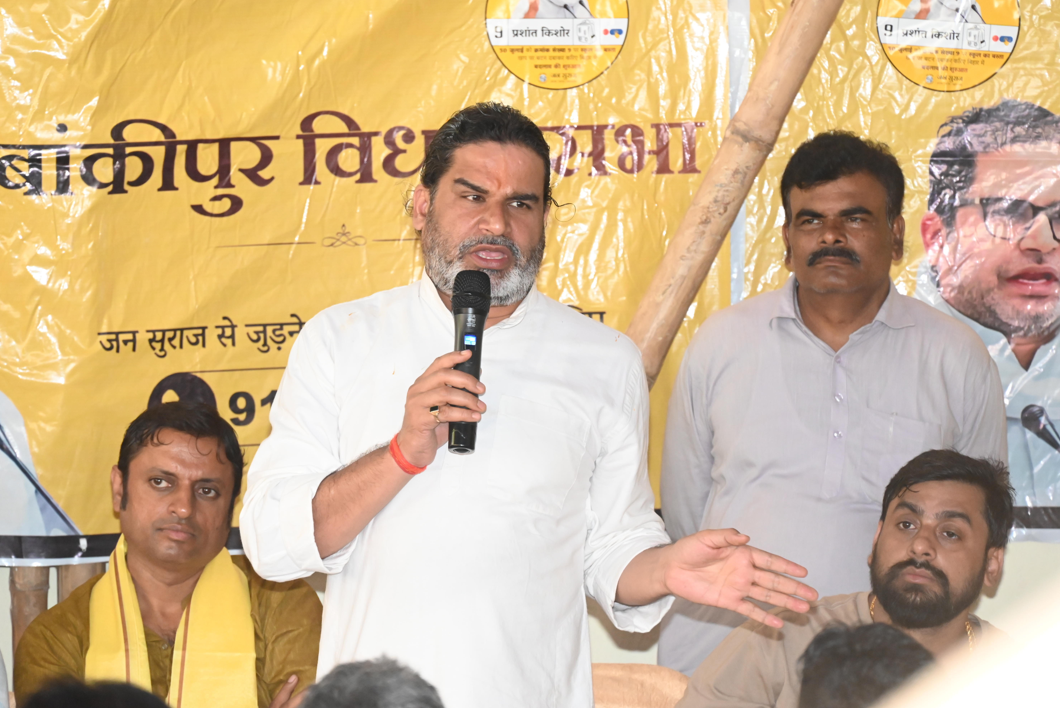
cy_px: 352
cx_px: 531
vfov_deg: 6.7
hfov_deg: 10.1
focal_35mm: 204
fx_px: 6009
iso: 6400
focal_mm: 200
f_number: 8
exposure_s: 1/200
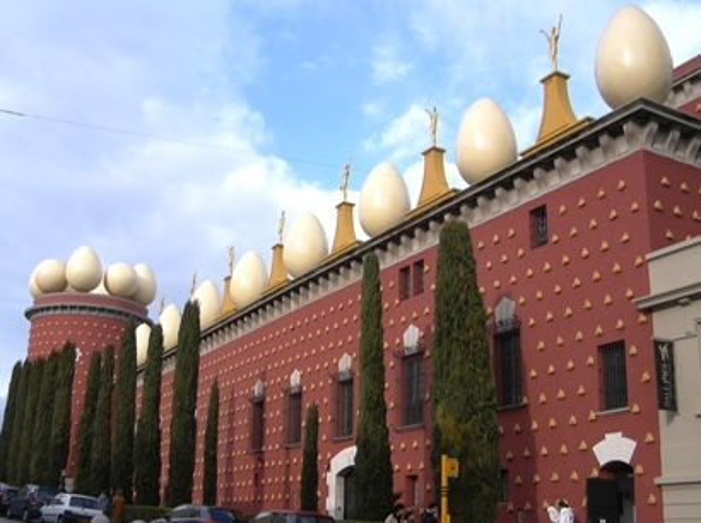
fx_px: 708
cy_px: 262
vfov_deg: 40.6
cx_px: 350
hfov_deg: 52.7
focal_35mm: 35
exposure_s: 1/628
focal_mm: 5.4
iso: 100
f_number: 2.8
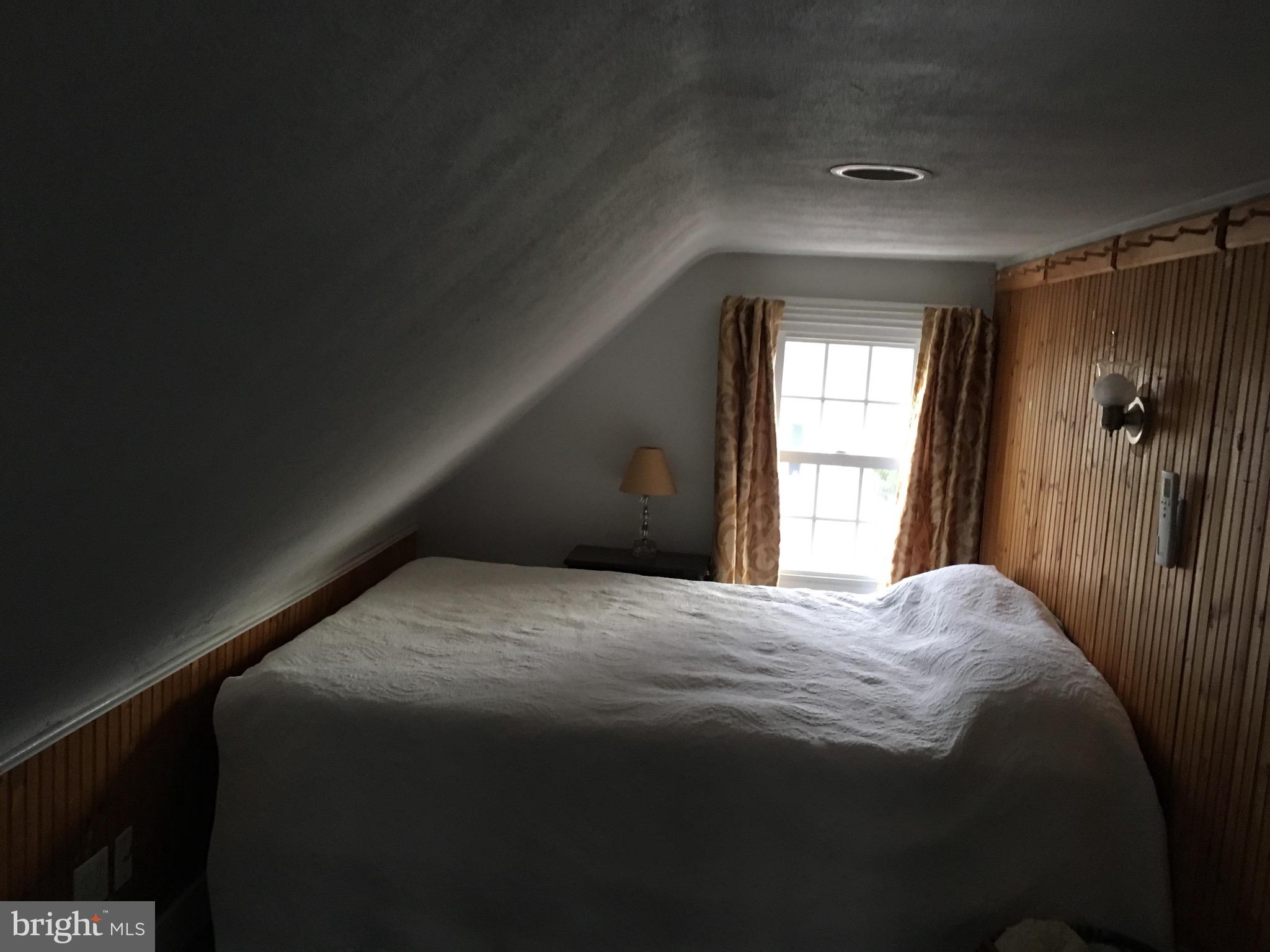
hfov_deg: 61.7
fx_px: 1064
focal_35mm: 29
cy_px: 476
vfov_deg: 48.2
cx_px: 635
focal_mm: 4.15
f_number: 2.2
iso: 200
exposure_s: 1/24
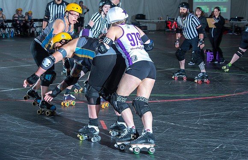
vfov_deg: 13.0
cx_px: 128
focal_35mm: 103
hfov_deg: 20.1
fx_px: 701
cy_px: 71
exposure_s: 1/160
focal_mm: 95
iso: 800
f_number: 8
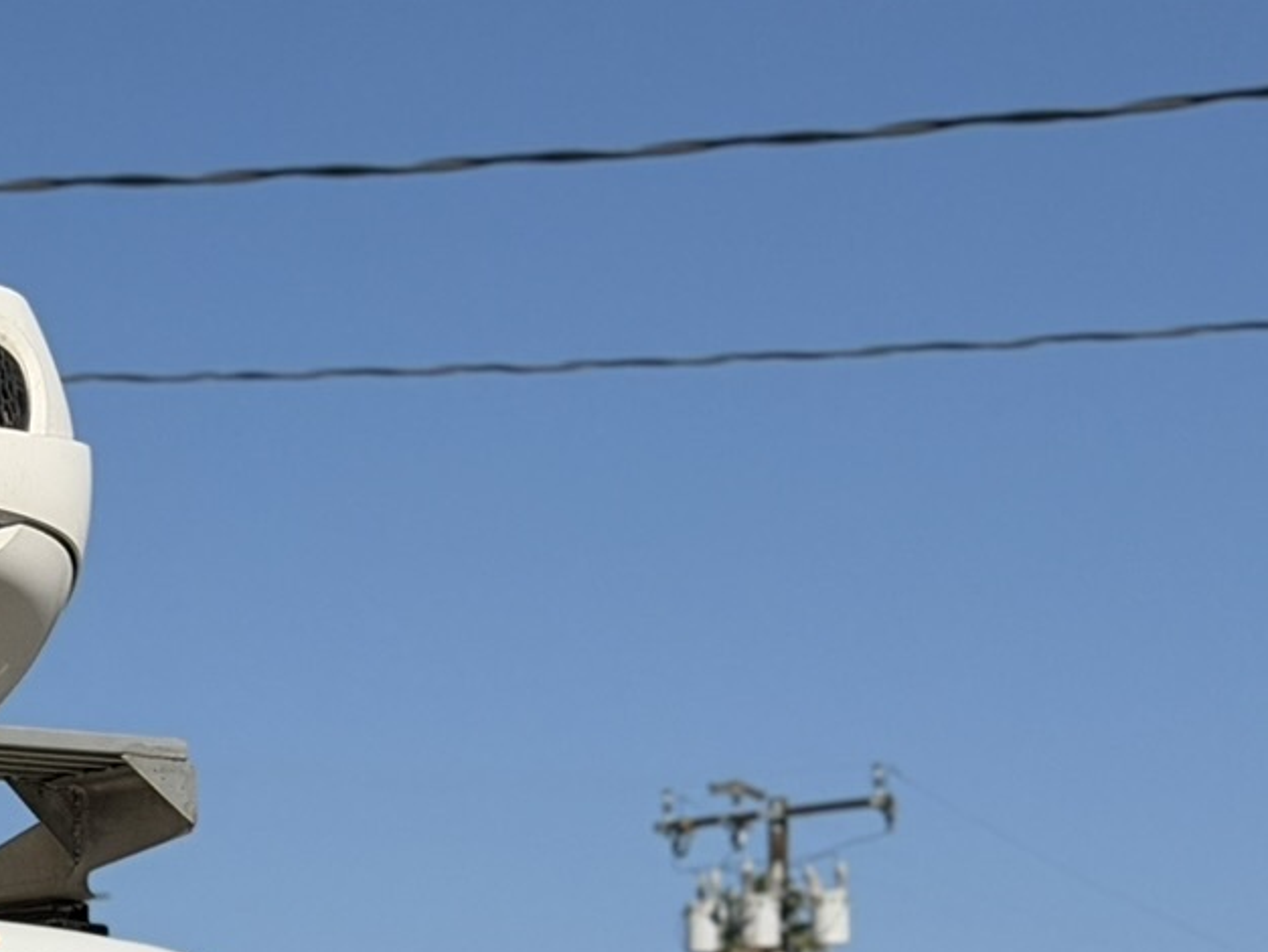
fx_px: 5753
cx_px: -802
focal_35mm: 157
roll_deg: -0.2
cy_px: 1548
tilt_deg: +0.1
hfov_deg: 11.9
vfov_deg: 9.1
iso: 80
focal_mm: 6.76
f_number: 1.78
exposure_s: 1/8772
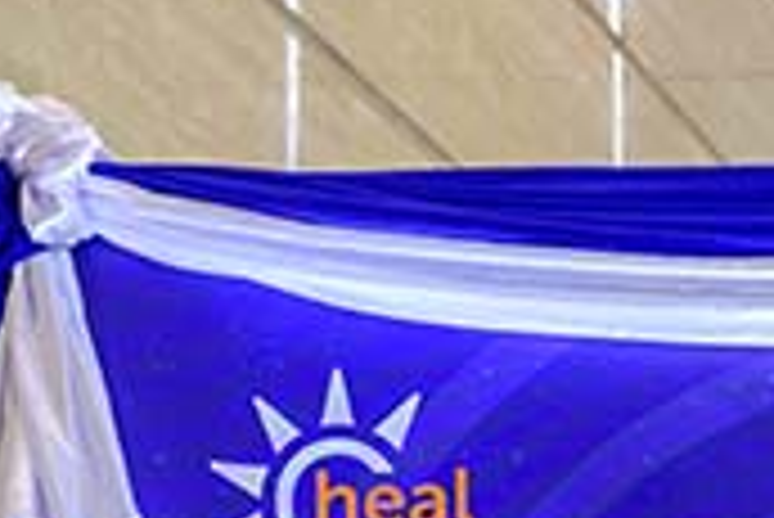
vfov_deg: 6.3
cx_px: 1724
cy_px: 1306
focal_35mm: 206
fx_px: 4433
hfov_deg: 9.2
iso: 1600
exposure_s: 1/200
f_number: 5.6
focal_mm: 37
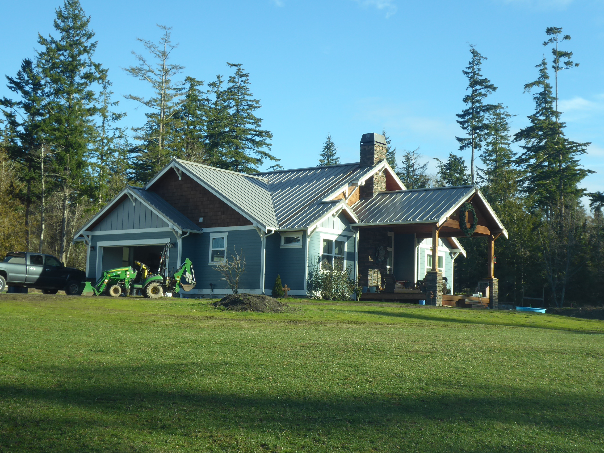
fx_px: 925
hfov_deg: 36.2
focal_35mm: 53
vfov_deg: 27.5
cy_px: 226
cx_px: 302
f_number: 4.1
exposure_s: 1/200
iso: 80
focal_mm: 9
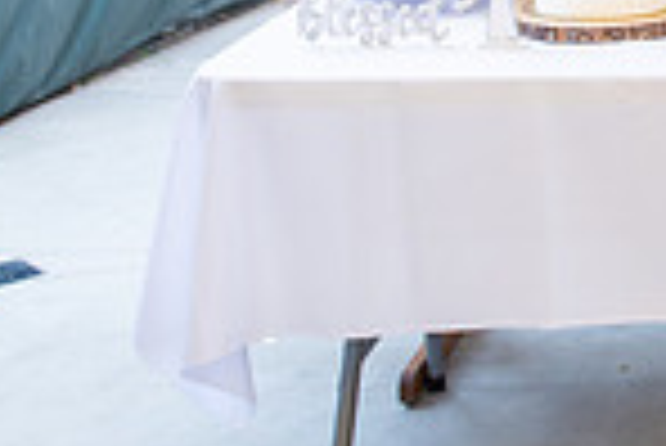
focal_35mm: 94
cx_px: 1022
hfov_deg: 18.9
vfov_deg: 14.1
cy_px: -106
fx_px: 1741
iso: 200
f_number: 4
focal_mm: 24
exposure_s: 1/80
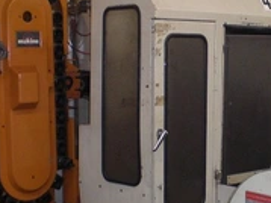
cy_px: 148
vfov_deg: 17.3
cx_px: 170
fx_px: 665
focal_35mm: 85
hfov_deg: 23.0
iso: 200
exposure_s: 1/60
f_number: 3.1
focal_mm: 6.3
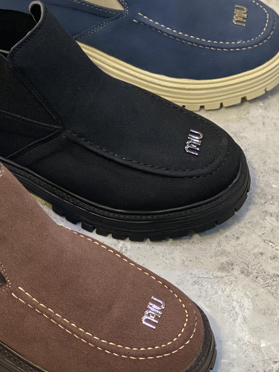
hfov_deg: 14.9
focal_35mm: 99
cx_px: 68
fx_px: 1064
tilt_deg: -52.1
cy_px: 138
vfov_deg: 19.8
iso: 200
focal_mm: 6
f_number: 2
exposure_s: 1/100
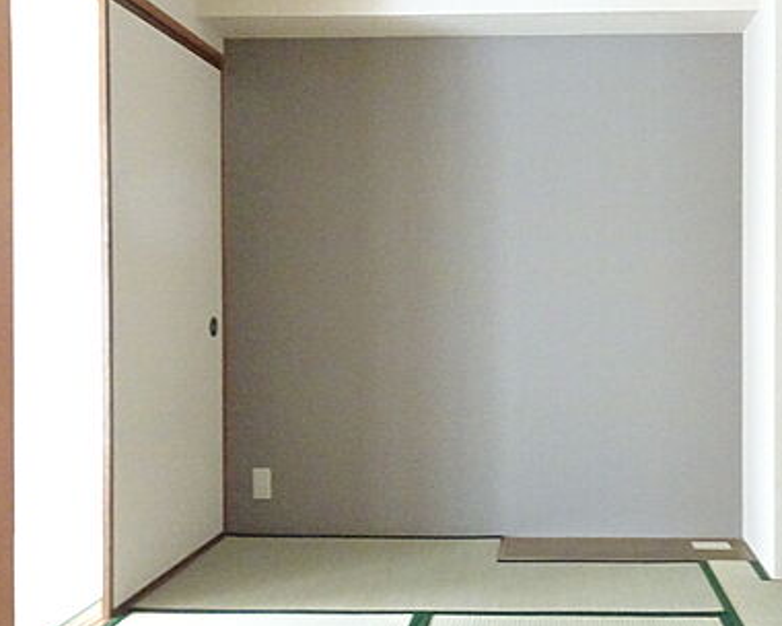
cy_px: 309
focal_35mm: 37
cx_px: 525
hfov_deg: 48.2
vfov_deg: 40.1
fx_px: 856
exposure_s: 1/20
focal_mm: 4.1
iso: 3200
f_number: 3.5
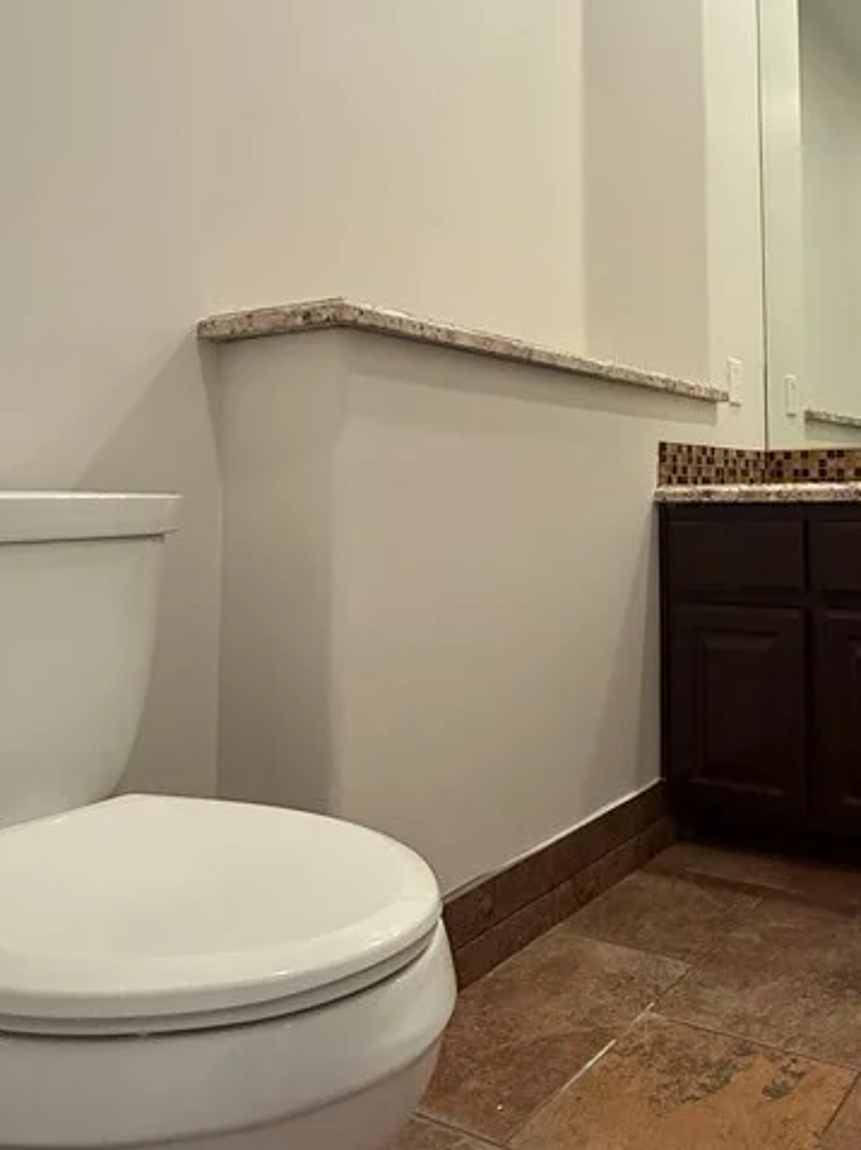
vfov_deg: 59.2
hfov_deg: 44.5
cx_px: 685
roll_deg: +0.1
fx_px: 996
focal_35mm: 30
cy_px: 431
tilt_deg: +4.7
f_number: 2.2
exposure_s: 1/120
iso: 250
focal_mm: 2.22
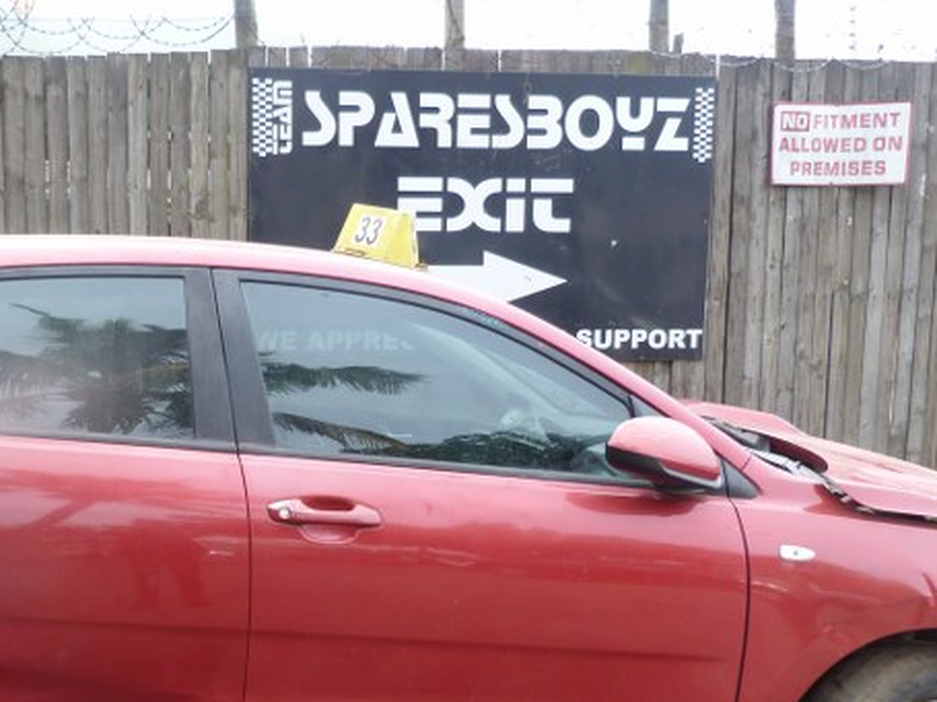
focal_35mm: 44
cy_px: 492
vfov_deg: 32.5
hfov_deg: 42.2
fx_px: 1191
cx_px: 292
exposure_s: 1/100
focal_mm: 4.5
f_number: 2.8
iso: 80
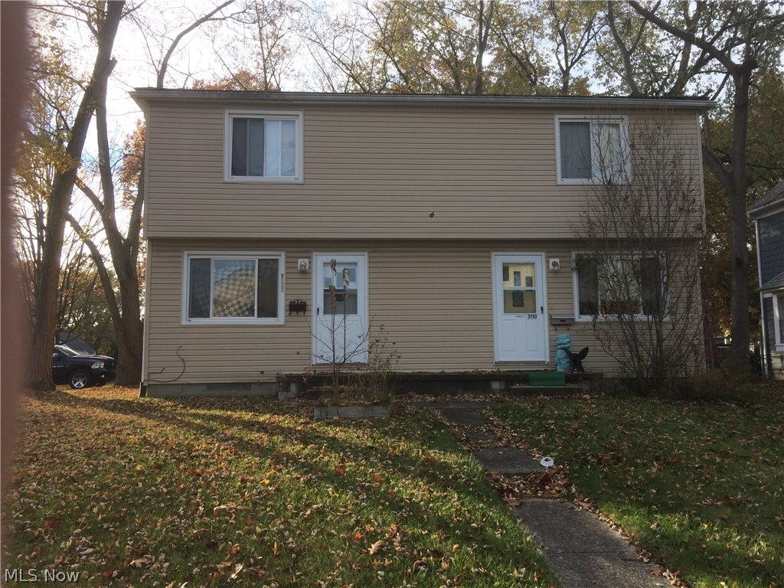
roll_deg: +1.2
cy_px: 294
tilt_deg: +6.2
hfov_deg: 61.7
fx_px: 657
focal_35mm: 29
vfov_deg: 48.2
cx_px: 392
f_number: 2.2
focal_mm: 4.15
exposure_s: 1/586
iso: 32
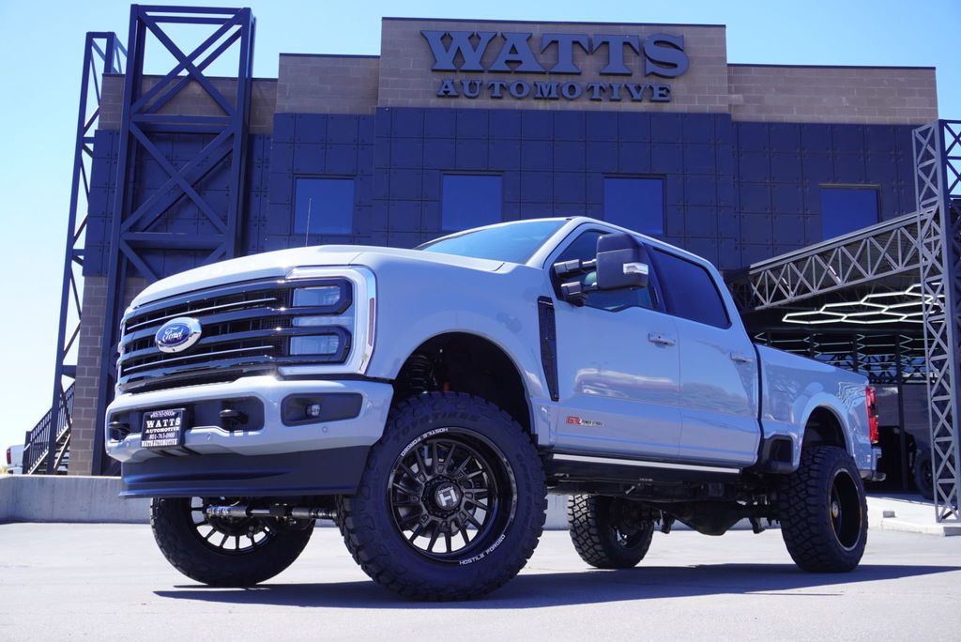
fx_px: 1042
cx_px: 480
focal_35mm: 39
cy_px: 321
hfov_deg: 49.5
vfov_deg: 34.3
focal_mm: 26
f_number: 6.3
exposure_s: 1/125
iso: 100
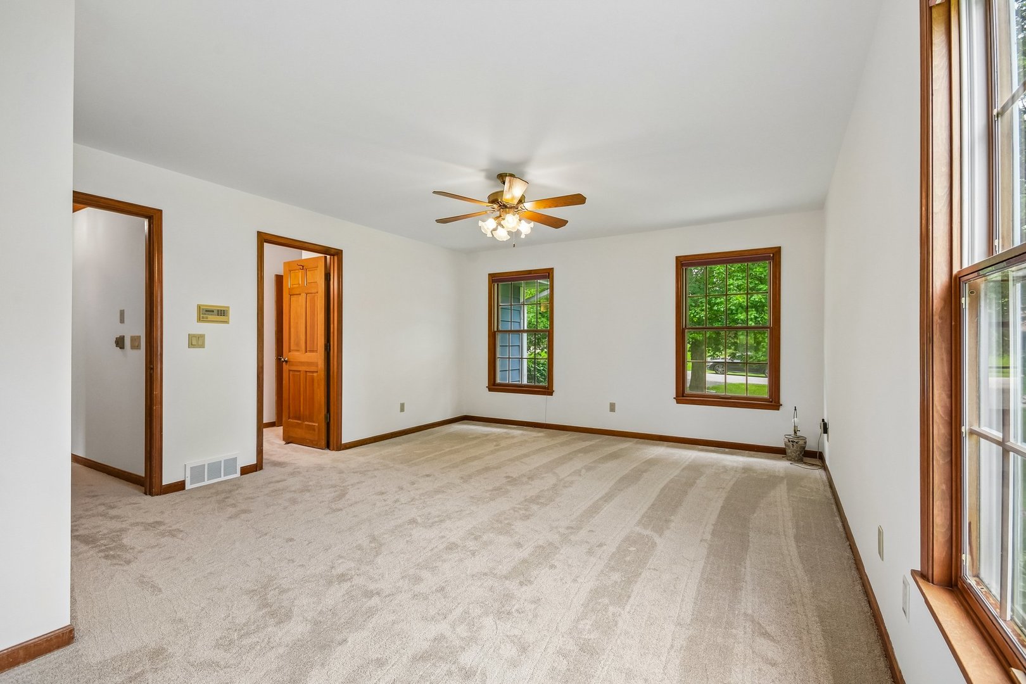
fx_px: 427
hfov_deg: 100.4
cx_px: 513
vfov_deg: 77.3
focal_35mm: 15
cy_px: 342
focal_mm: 10
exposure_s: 1/15
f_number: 8
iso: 400
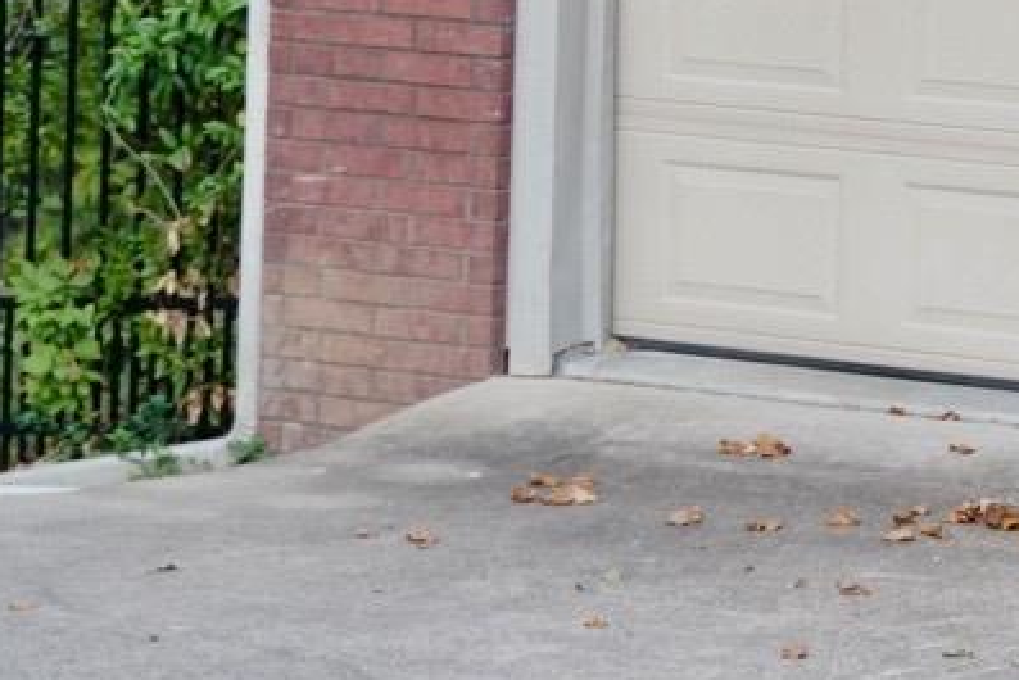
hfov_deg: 11.9
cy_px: -367
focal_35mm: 163
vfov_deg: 8.2
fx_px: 4615
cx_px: 1599
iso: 2000
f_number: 2.8
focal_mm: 40
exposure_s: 1/400
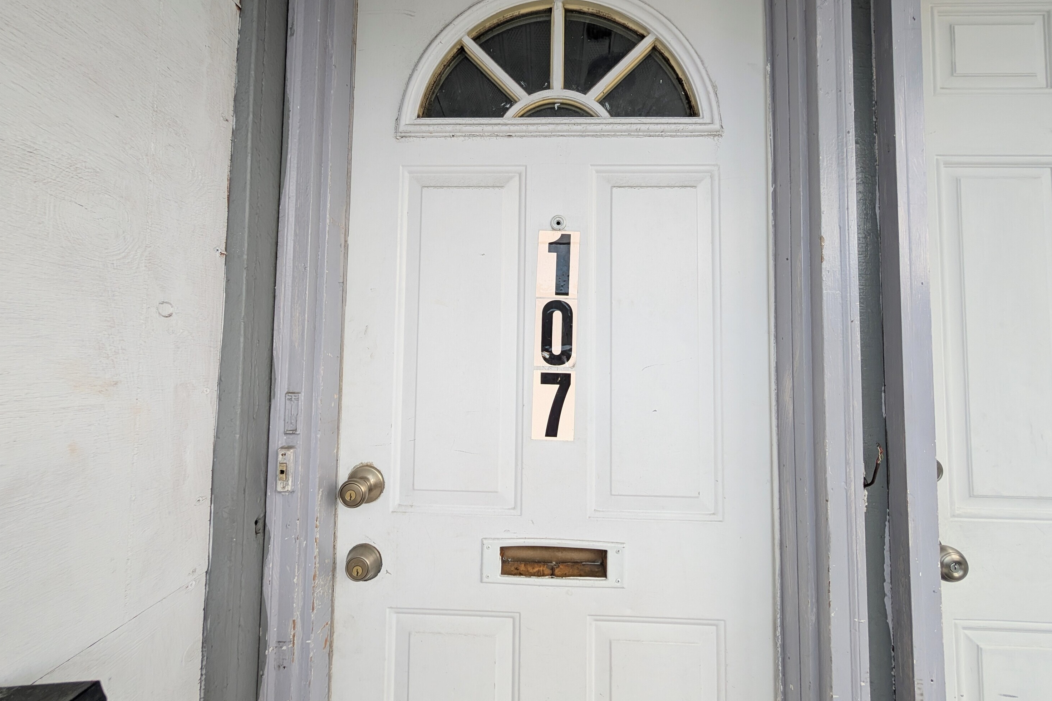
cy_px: 340
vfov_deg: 85.4
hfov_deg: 108.3
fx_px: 380
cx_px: 520
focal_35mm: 13
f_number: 1.7
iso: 71
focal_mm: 2.02
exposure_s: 1/236
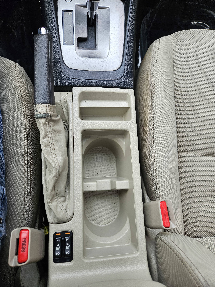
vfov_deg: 73.9
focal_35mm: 23
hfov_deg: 58.9
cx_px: 108
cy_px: 144
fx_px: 190
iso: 64
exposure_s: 1/180
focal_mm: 5.4
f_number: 1.8
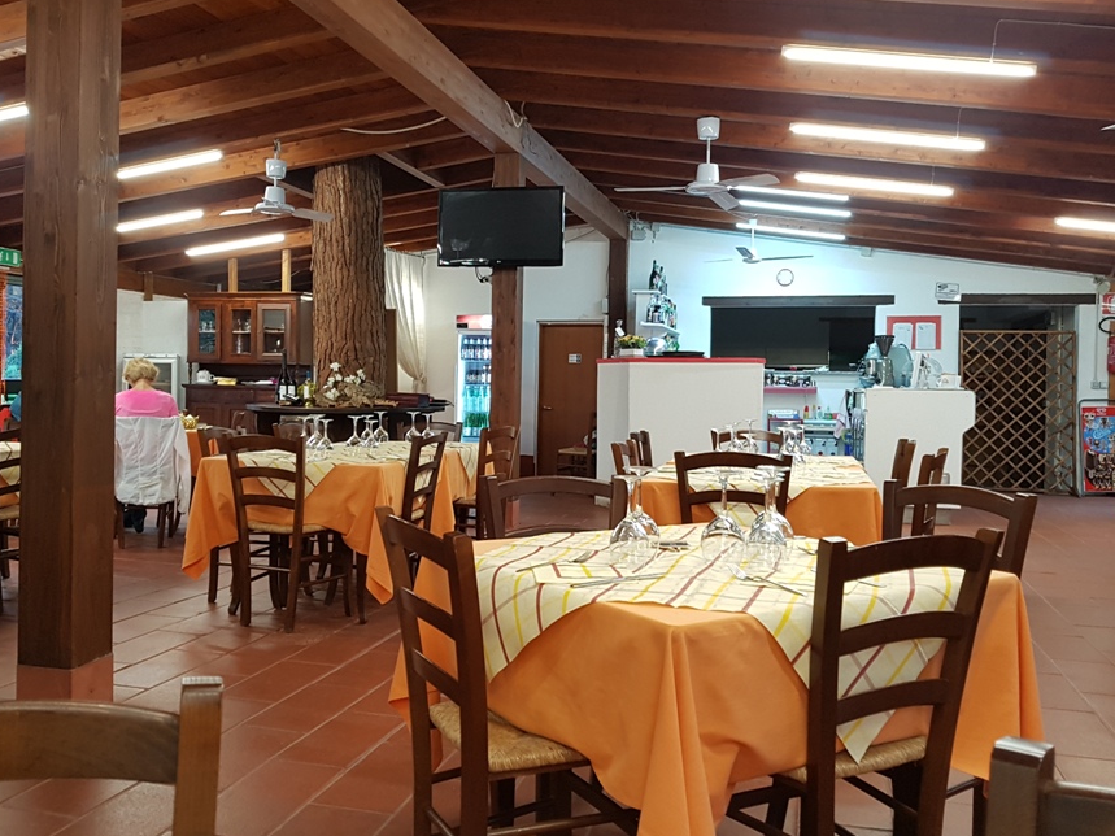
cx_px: 523
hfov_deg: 58.3
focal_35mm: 31
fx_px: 998
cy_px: 357
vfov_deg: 45.3
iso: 160
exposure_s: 1/25
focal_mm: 4.2
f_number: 1.7
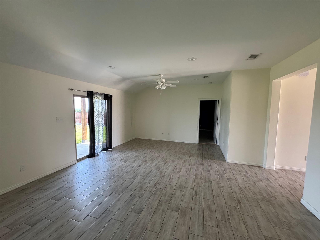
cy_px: 120
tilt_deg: -6.9
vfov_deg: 85.7
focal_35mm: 14
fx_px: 129
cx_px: 160
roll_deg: -2.3
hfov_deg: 102.1
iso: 250
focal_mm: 2.22
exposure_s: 1/99
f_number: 2.2
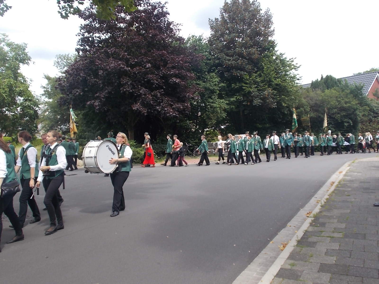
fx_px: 372
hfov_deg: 54.0
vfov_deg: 41.8
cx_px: 190
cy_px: 142
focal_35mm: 34
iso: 80
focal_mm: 6
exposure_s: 1/320
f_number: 3.6
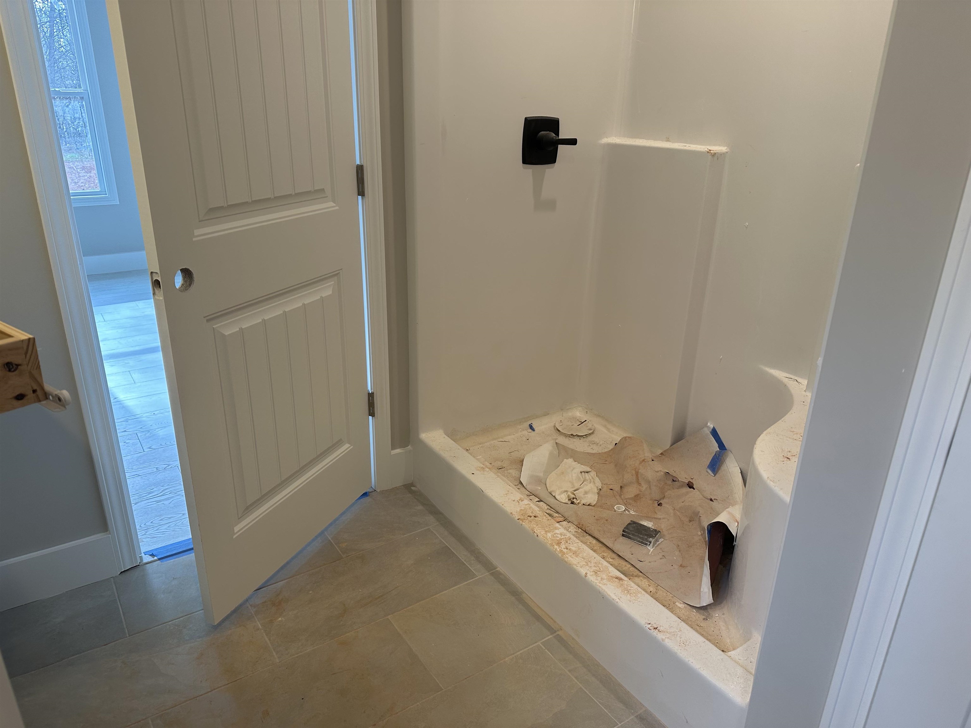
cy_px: 364
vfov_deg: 56.8
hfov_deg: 71.6
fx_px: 673
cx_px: 486
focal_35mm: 24
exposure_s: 1/141
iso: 100
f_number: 1.78
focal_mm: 6.86
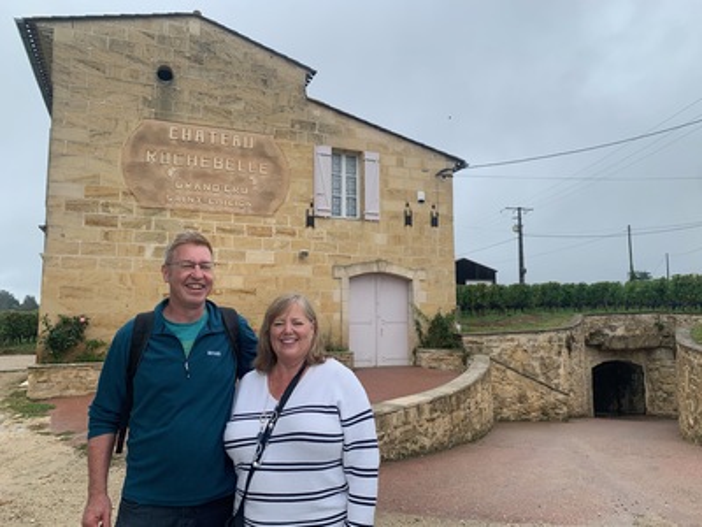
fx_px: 527
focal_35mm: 26
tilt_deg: +5.9
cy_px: 264
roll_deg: +1.1
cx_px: 351
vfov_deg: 53.1
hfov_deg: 67.3
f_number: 1.8
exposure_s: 1/716
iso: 25
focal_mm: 4.25
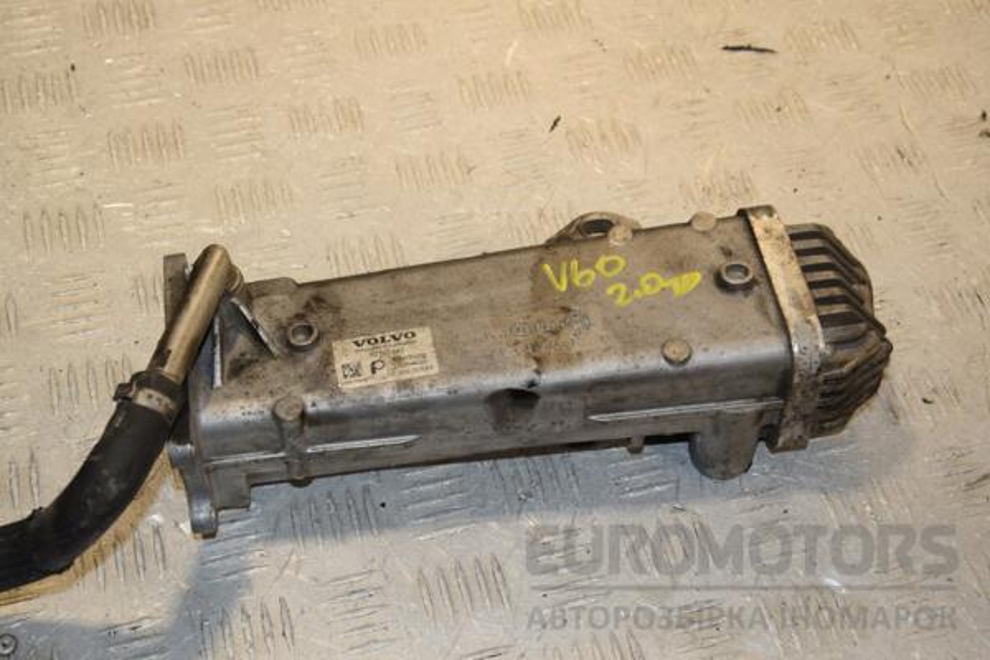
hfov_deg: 35.1
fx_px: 1567
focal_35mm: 57
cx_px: 495
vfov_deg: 23.8
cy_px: 330
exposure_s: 1/200
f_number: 8
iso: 800
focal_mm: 38
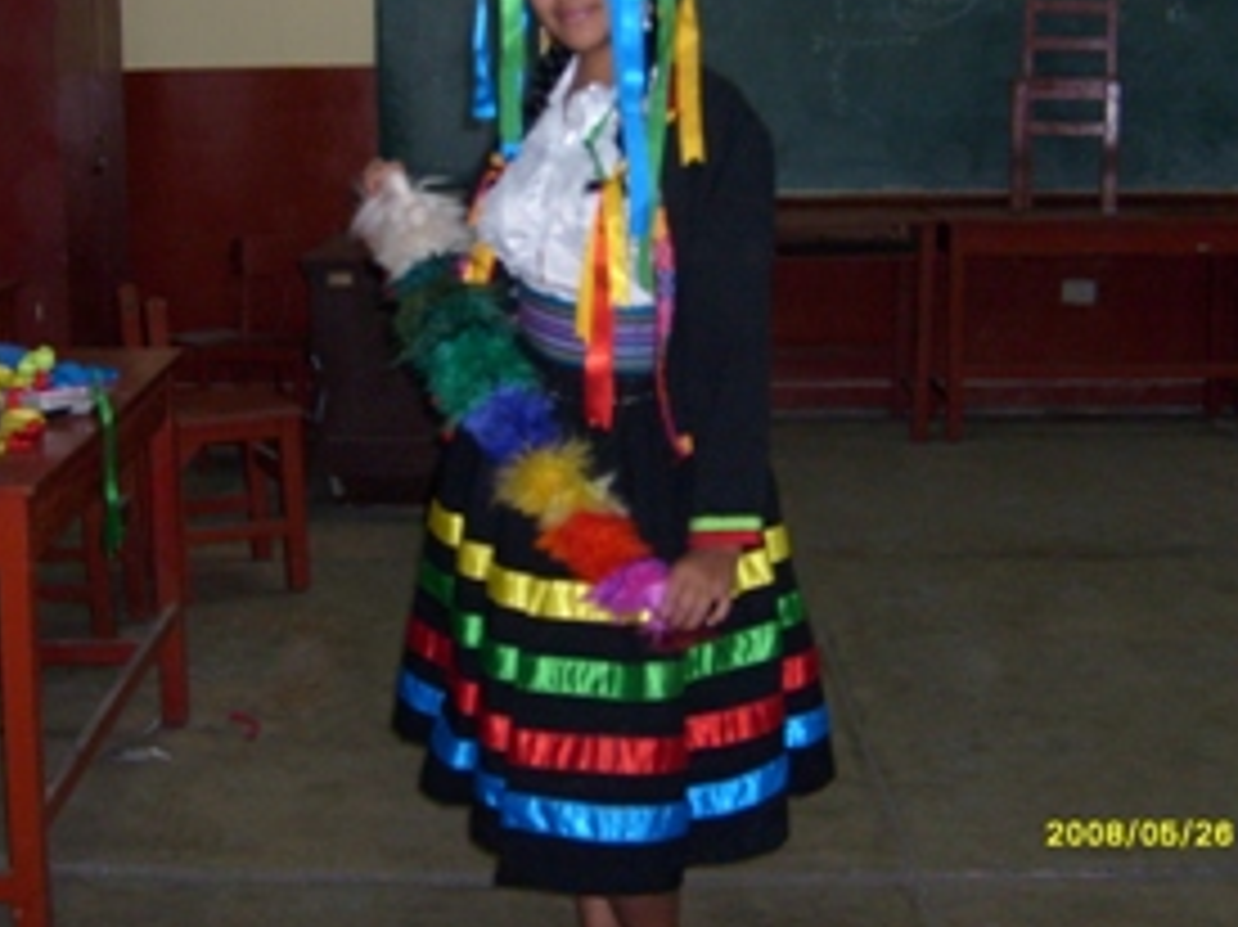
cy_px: 297
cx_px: 504
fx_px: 1823
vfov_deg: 28.3
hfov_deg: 37.4
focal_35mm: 51
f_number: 2.8
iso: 100
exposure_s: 1/45
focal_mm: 5.8
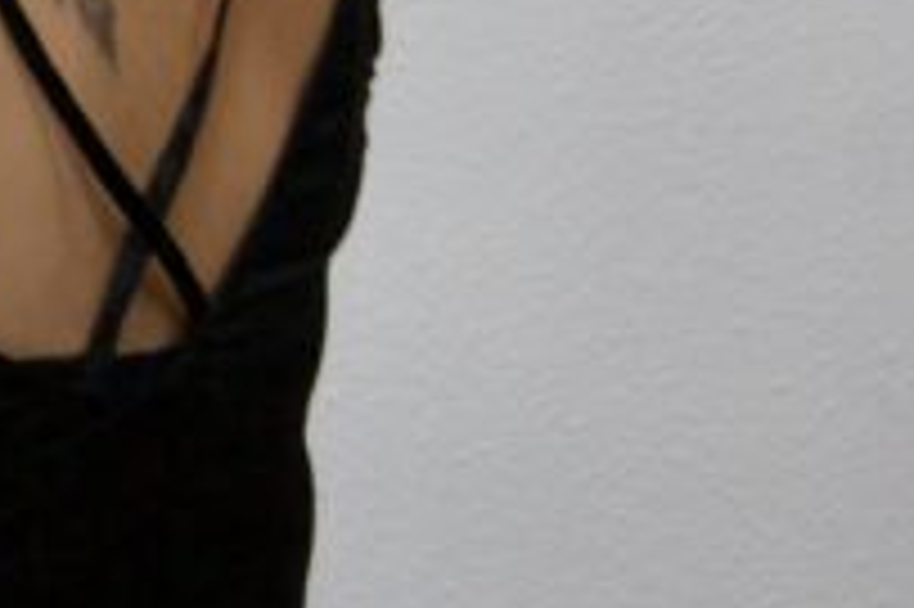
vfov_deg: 3.4
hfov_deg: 5.1
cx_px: -419
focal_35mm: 398
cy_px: -212
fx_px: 10096
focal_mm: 70
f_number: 5.6
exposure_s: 1/30
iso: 800
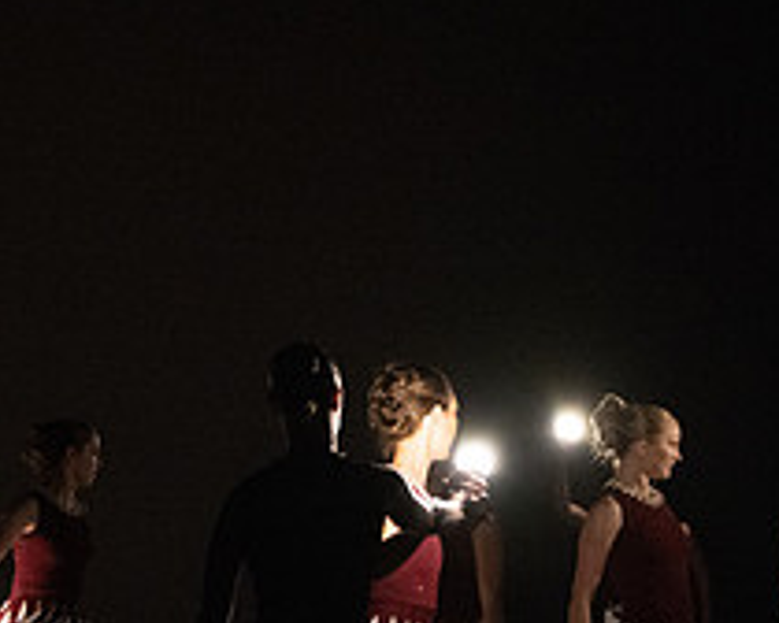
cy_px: 596
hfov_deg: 10.1
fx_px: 4404
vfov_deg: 8.1
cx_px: 359
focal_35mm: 191
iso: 8000
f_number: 2.8
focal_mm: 70
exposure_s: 1/160
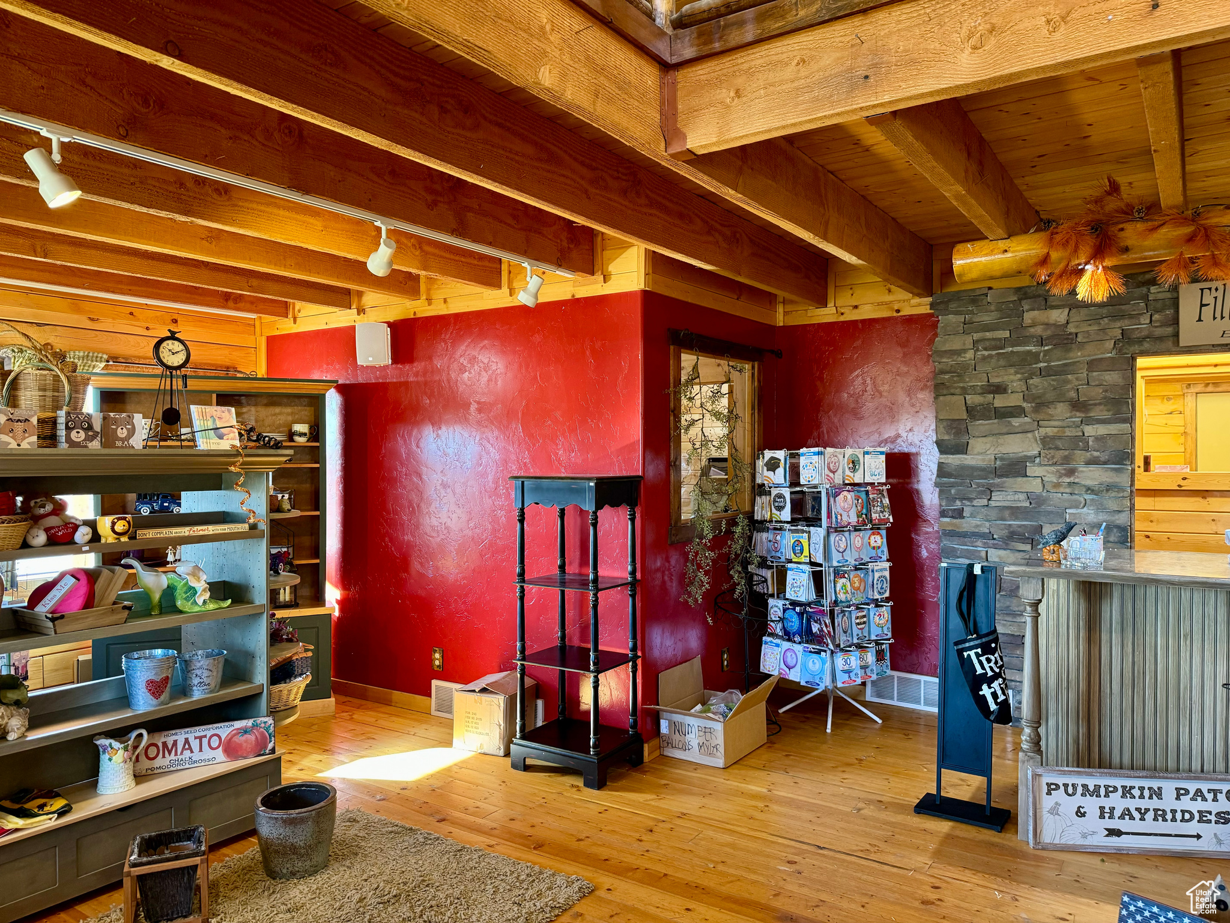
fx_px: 853
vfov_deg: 56.8
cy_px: 462
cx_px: 615
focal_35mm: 24
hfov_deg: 71.6
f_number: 1.78
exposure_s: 1/60
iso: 320
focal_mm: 6.76
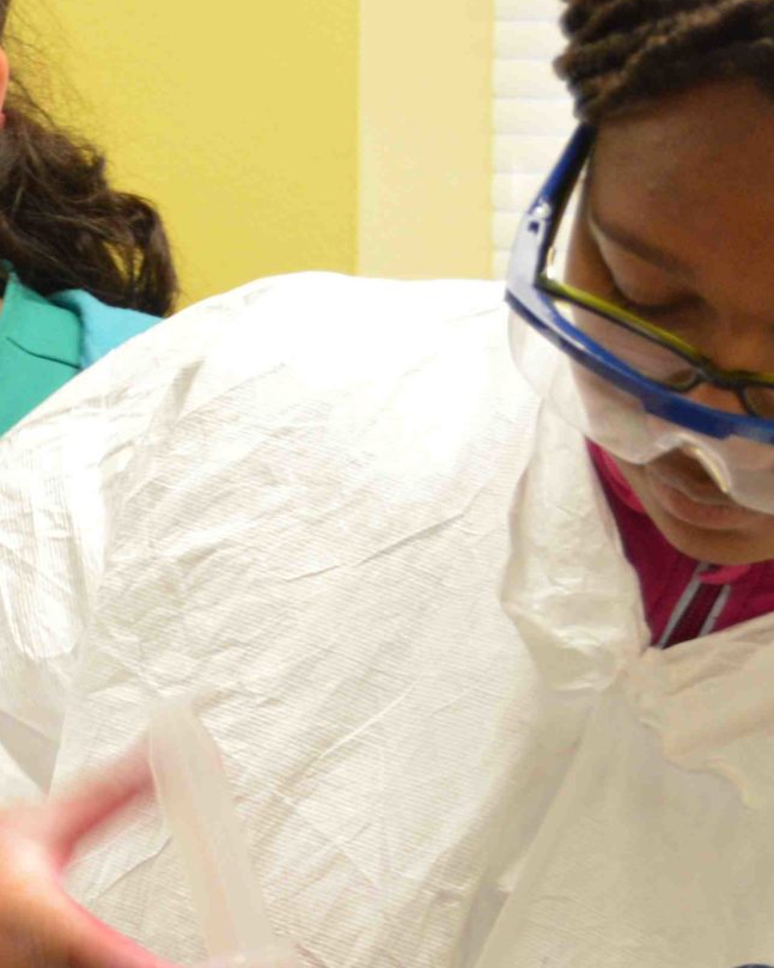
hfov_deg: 8.6
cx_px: -133
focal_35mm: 178
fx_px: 5098
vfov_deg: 10.8
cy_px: 723
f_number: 5
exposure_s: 1/30
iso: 720
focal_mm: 40
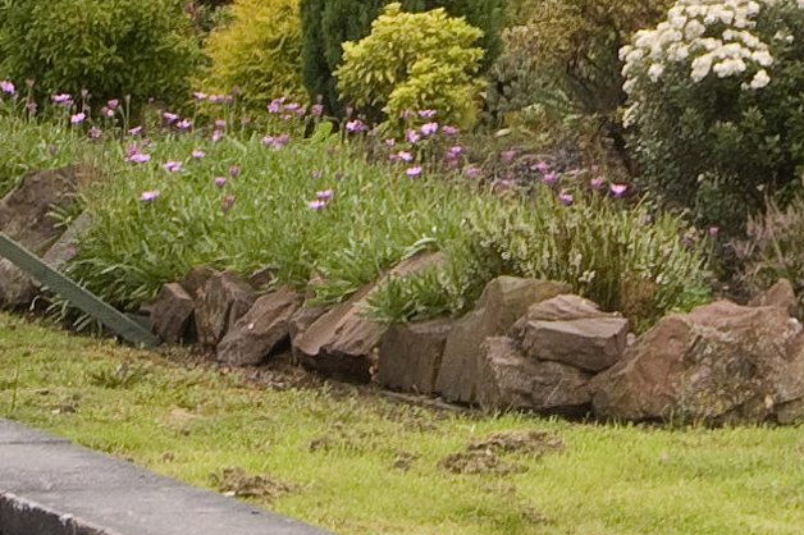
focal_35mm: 273
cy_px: -568
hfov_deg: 7.5
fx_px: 6094
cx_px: 1004
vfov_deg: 4.9
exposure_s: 1/50
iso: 200
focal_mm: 38
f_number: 10
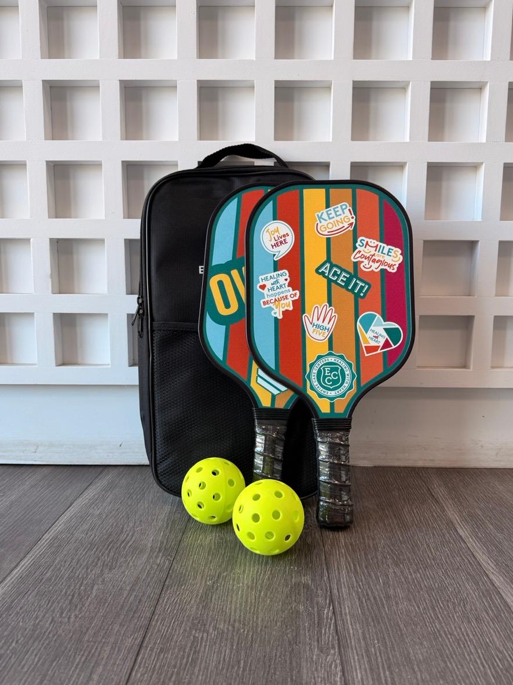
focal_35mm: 26
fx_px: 514
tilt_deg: -8.7
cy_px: 354
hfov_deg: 53.0
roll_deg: -1.2
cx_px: 265
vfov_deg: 67.3
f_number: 1.78
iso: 100
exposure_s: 1/120
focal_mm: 6.76
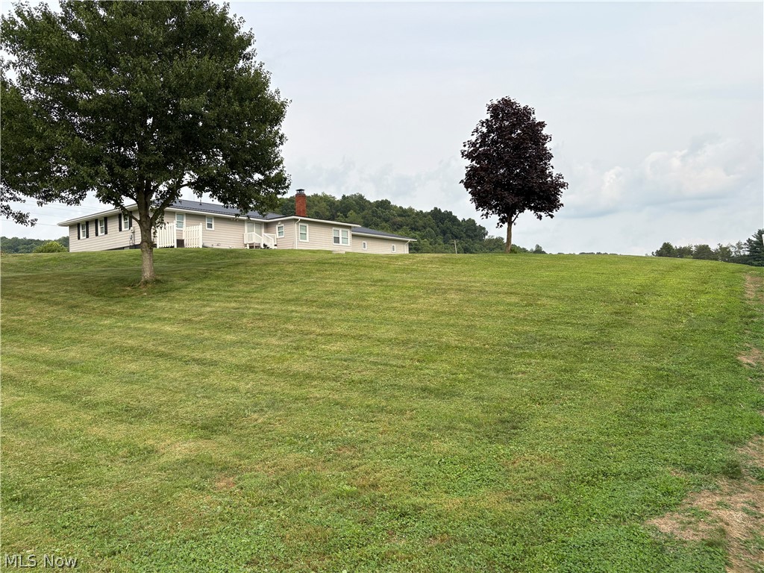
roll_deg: +3.0
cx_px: 382
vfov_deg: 53.1
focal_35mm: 26
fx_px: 574
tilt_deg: +2.2
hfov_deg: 67.3
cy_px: 286
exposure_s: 1/1393
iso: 50
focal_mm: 5.96
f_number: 1.6
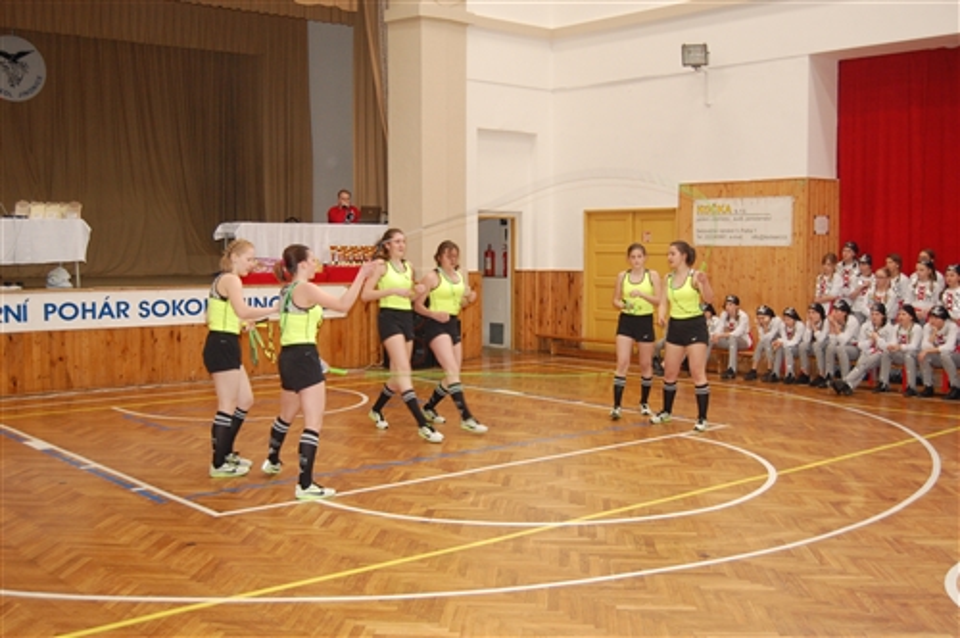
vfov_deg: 34.1
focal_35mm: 39
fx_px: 1039
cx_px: 480
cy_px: 319
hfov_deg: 49.6
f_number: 4.2
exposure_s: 1/60
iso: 800
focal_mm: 26
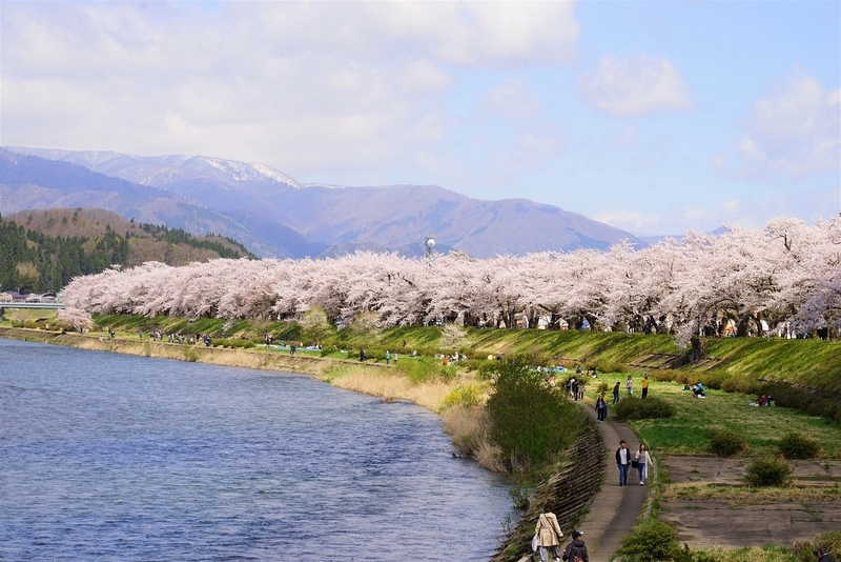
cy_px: 281
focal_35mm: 105
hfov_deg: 19.4
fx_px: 2454
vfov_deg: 13.1
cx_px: 420
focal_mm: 105
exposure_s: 1/250
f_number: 9.5
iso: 100
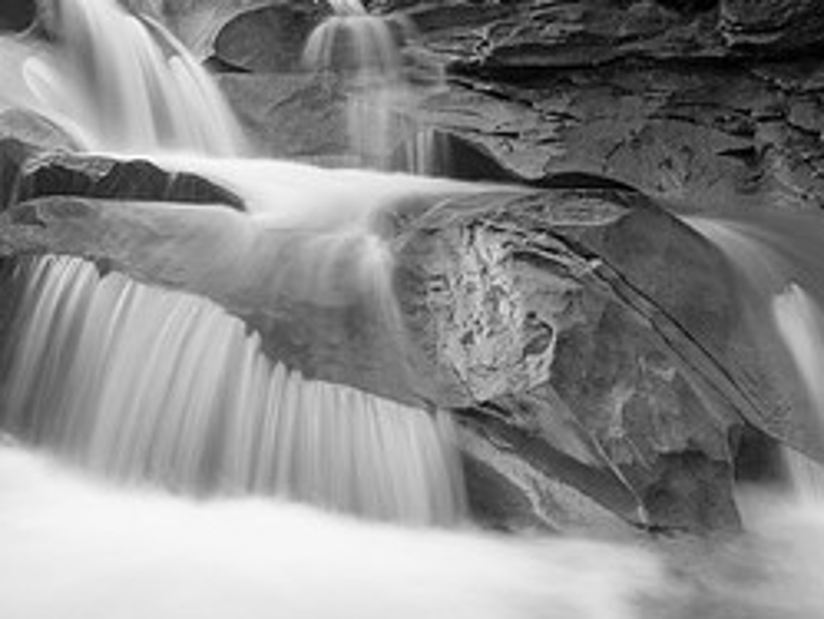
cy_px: 243
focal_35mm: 58
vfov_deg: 25.2
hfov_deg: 32.3
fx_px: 1381
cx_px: 157
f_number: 16
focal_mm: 12
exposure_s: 1.6
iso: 200
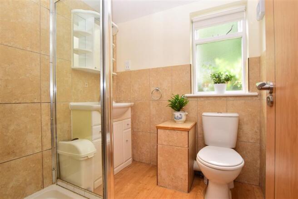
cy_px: 100
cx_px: 149
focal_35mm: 17
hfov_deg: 92.5
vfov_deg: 69.6
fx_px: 143
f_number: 10
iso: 400
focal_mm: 11.5
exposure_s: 1/40
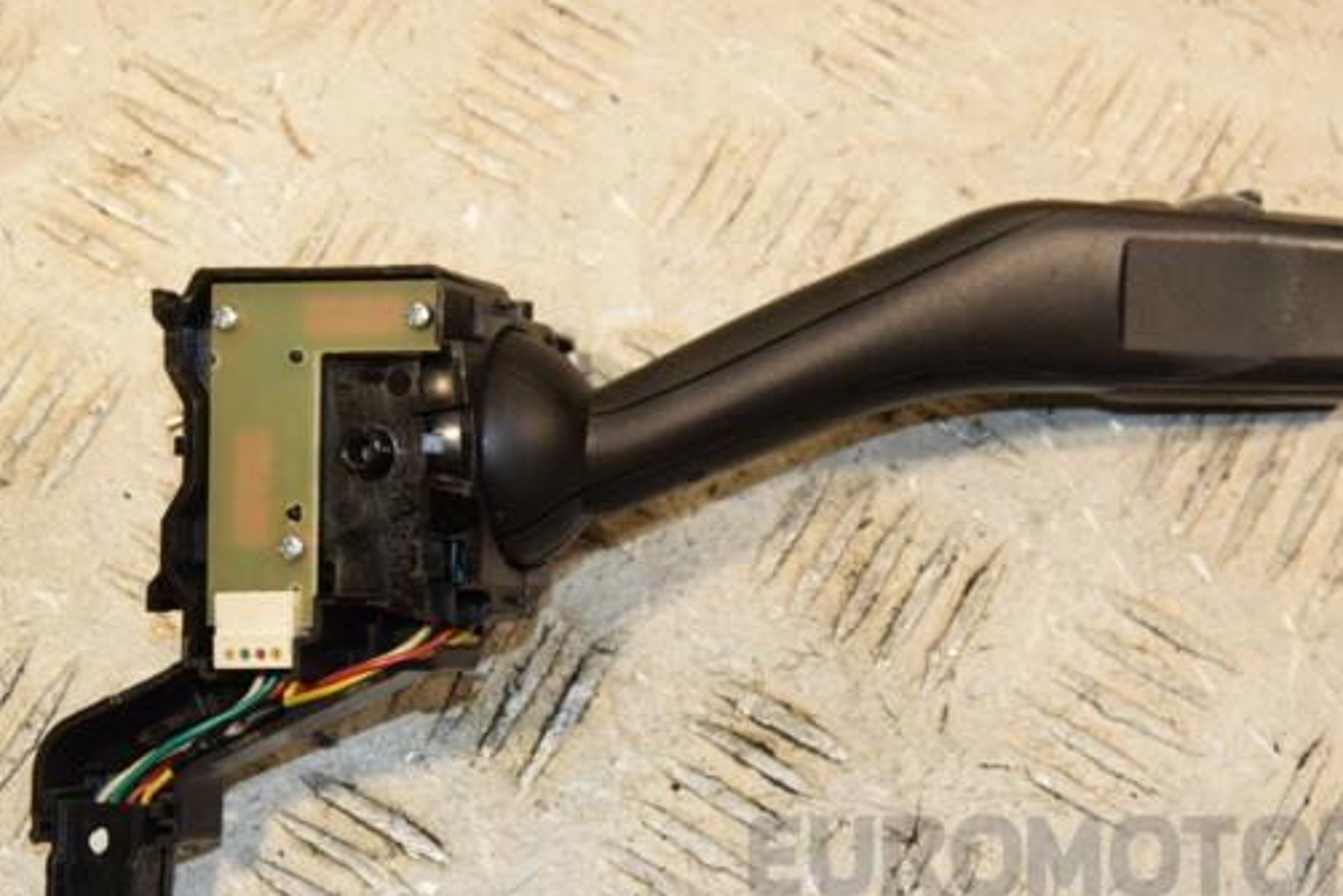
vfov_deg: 13.2
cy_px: 500
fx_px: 3881
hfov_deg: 19.6
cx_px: 698
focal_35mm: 104
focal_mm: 58
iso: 800
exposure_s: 1/200
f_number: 8
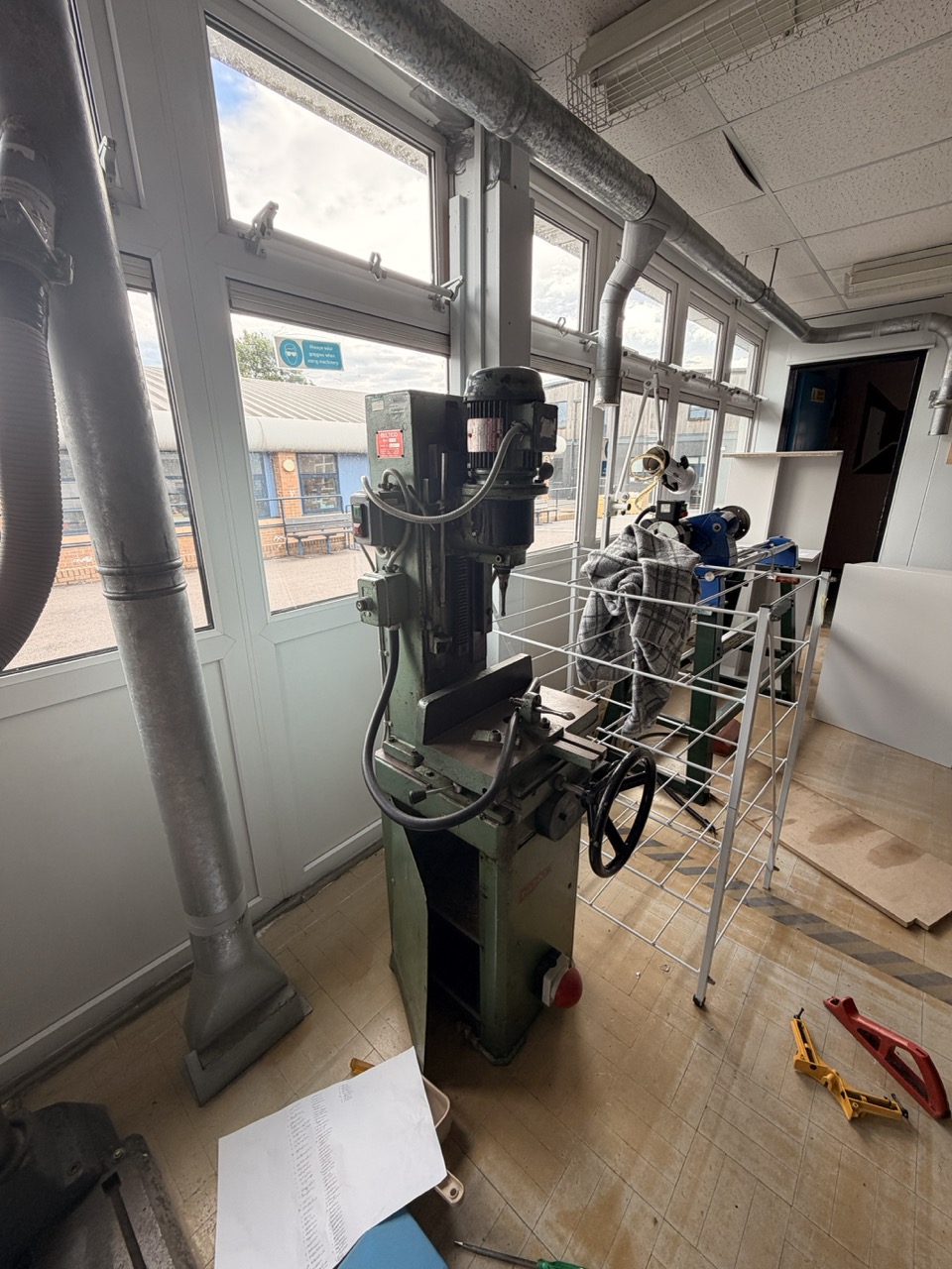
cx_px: 476
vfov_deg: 102.1
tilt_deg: -17.3
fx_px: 513
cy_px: 634
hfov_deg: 85.7
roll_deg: +0.7
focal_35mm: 14
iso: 64
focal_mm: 2.22
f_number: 2.2
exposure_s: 1/121
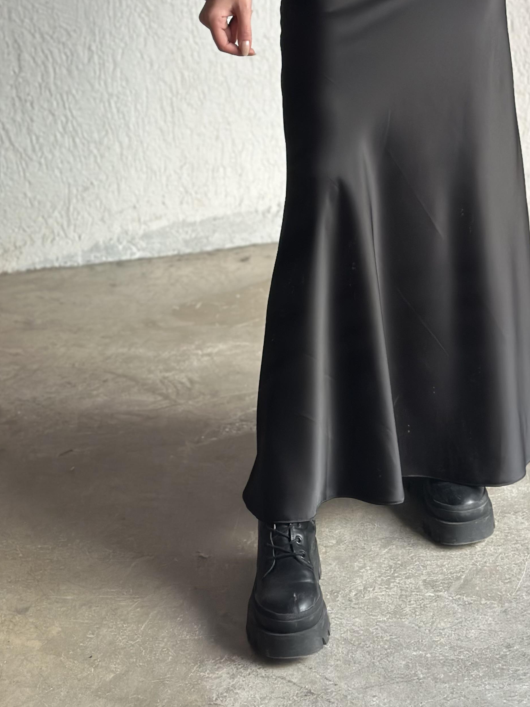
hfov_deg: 18.8
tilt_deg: -32.5
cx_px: 406
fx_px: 1592
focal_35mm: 78
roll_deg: +0.7
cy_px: 144
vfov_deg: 24.6
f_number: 1.78
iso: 125
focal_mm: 6.86
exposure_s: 1/63
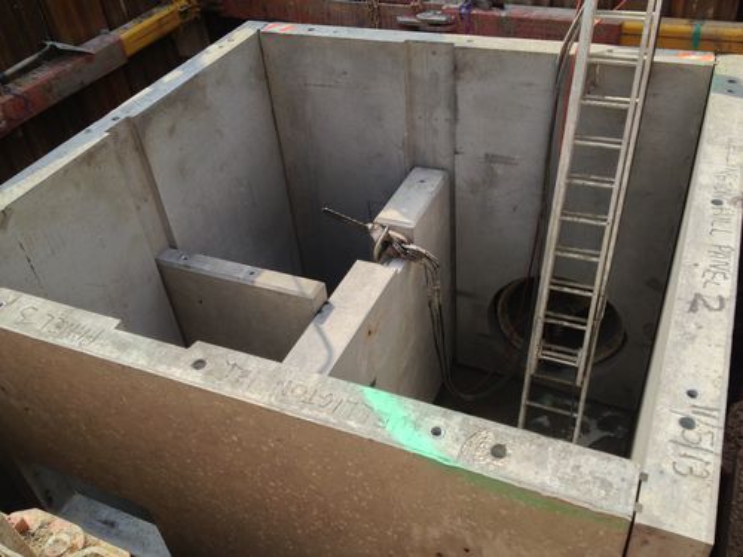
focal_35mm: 35
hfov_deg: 52.6
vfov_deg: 40.7
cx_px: 372
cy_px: 278
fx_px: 751
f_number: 2.4
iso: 50
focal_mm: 4.28
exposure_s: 1/935
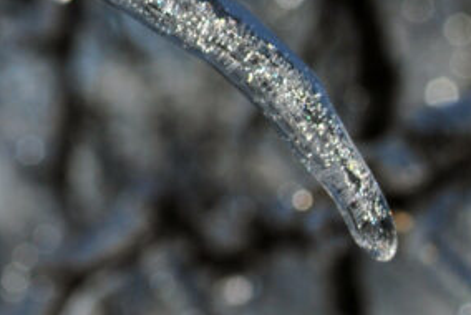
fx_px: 3117
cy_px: -6
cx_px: -148
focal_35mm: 238
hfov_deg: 8.5
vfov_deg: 5.8
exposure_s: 1/640
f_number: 13
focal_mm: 44
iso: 100
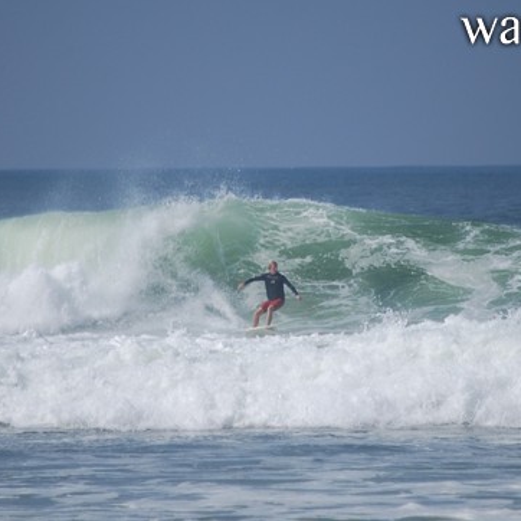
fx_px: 6573
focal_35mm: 386
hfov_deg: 4.5
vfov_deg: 4.5
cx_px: 317
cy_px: 260
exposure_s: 1/1600
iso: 200
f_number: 5.6
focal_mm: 200
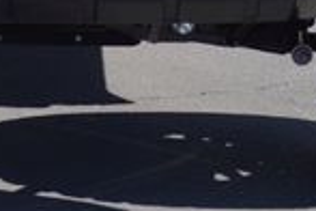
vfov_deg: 5.6
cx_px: 54
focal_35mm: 241
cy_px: -205
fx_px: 2117
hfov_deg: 8.5
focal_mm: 37
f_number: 8
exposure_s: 1/160
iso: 100
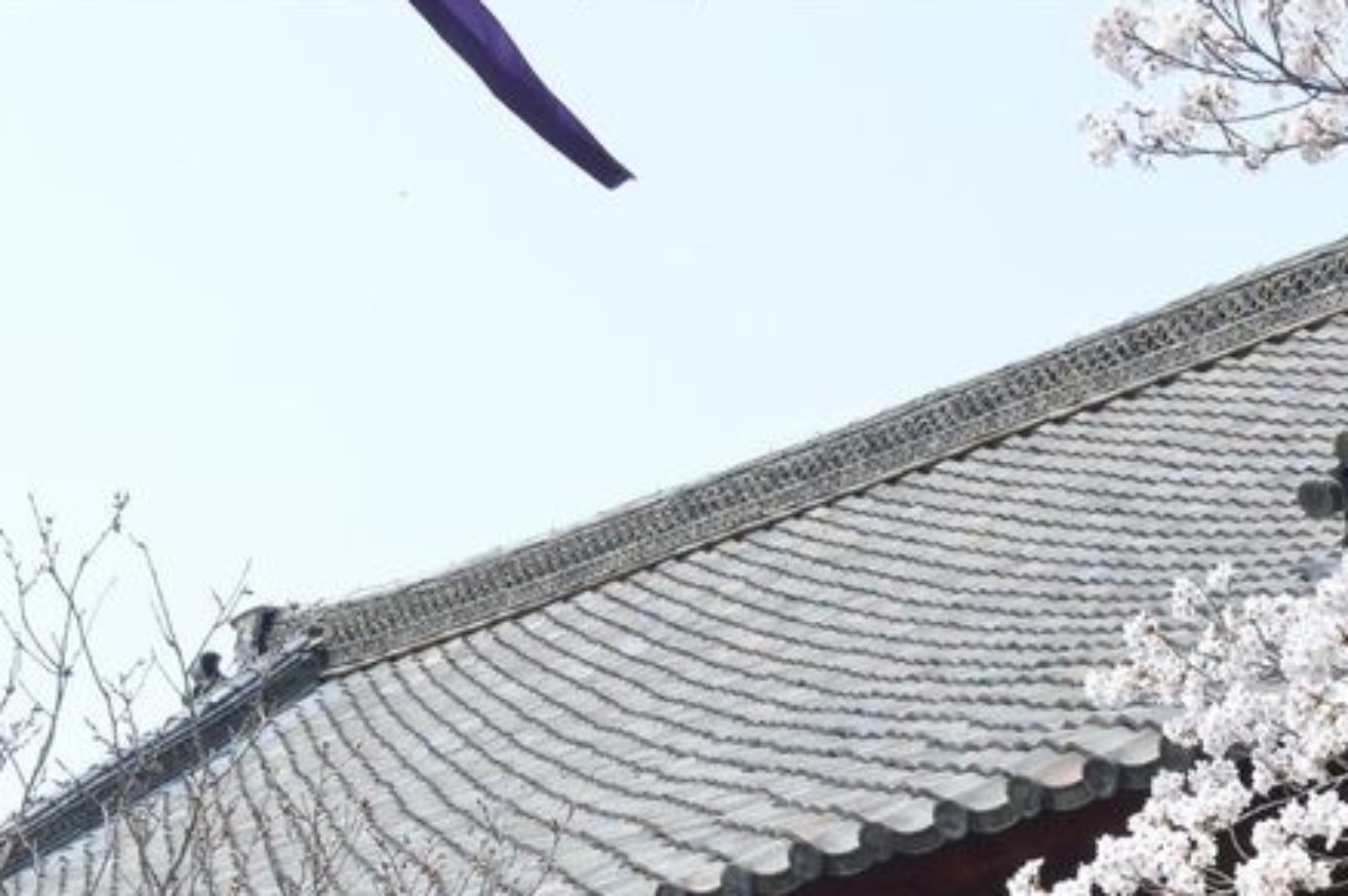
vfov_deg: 11.5
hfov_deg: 17.5
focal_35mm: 115
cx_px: 1283
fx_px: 4301
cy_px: 1219
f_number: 10
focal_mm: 28
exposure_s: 1/400
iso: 400
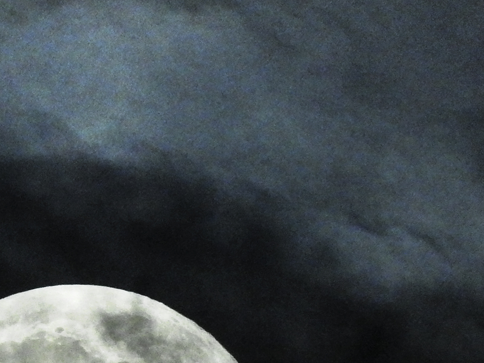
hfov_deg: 0.6
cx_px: -23
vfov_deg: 0.5
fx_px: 45851
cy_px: 329
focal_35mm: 3279
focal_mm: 179.2
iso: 800
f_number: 5.6
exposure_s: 1/30
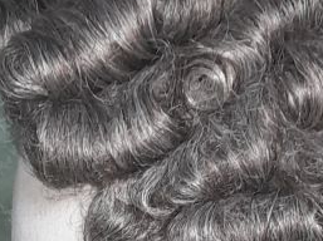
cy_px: 587
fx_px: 1155
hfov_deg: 15.9
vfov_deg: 10.3
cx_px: 227
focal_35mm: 124
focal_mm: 3.98
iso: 250
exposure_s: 1/50
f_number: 1.8
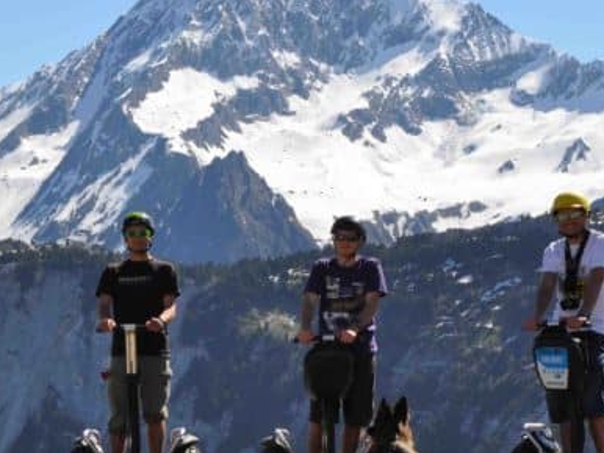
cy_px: 222
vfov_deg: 11.5
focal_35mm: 129
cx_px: 120
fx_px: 2251
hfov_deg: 15.2
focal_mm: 45
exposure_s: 1/200
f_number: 16
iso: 200
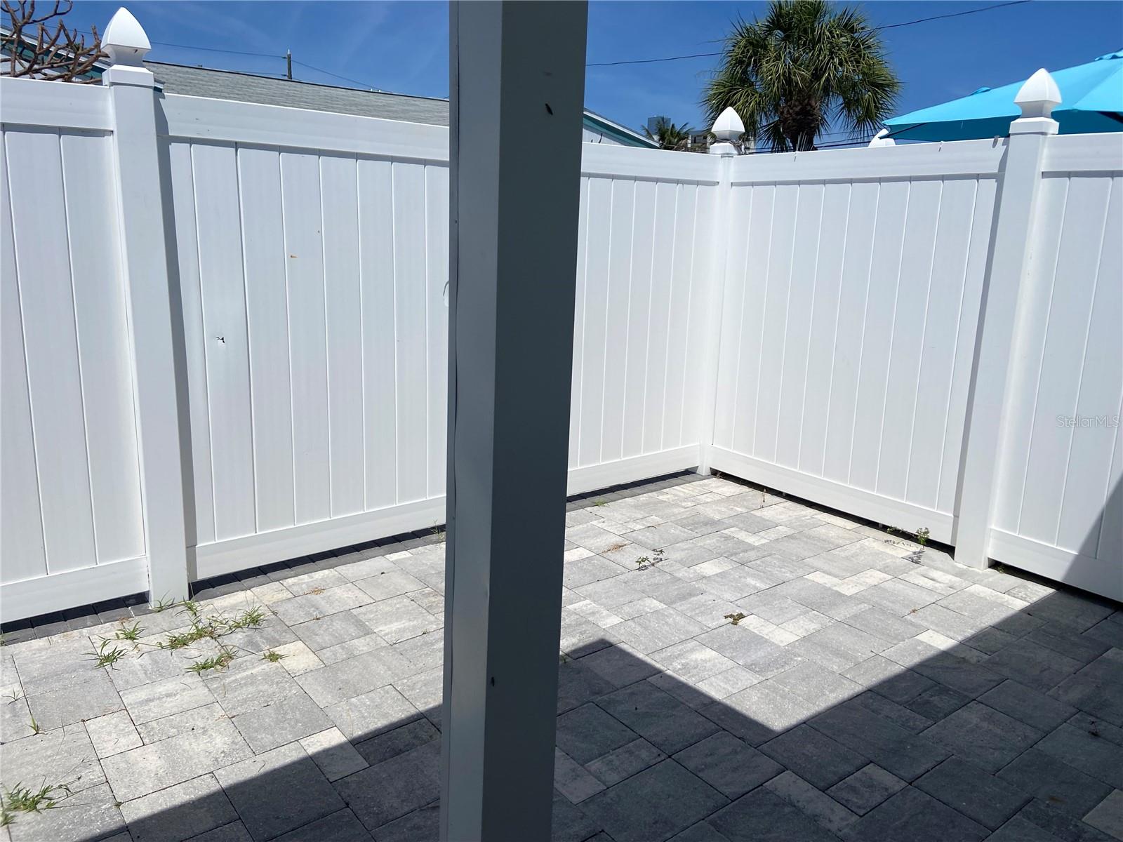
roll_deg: -3.5
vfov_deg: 53.1
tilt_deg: -11.4
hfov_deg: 67.3
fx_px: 843
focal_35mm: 26
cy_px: 421
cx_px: 562
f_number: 1.8
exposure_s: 1/9615
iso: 32
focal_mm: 4.25
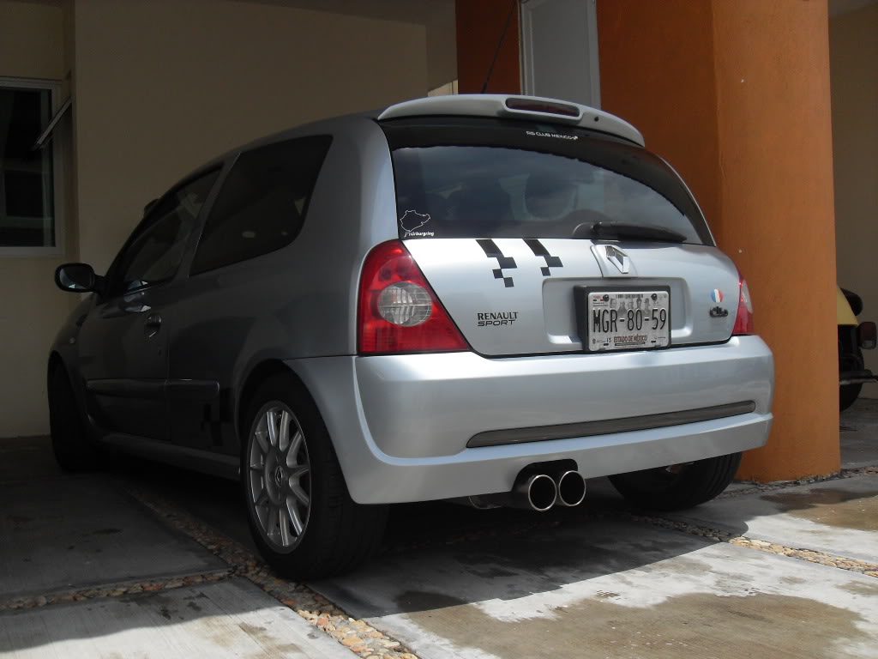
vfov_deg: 38.7
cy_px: 330
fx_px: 938
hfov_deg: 50.1
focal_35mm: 37
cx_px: 439
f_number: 8.9
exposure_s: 1/180
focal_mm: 6.3
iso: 80
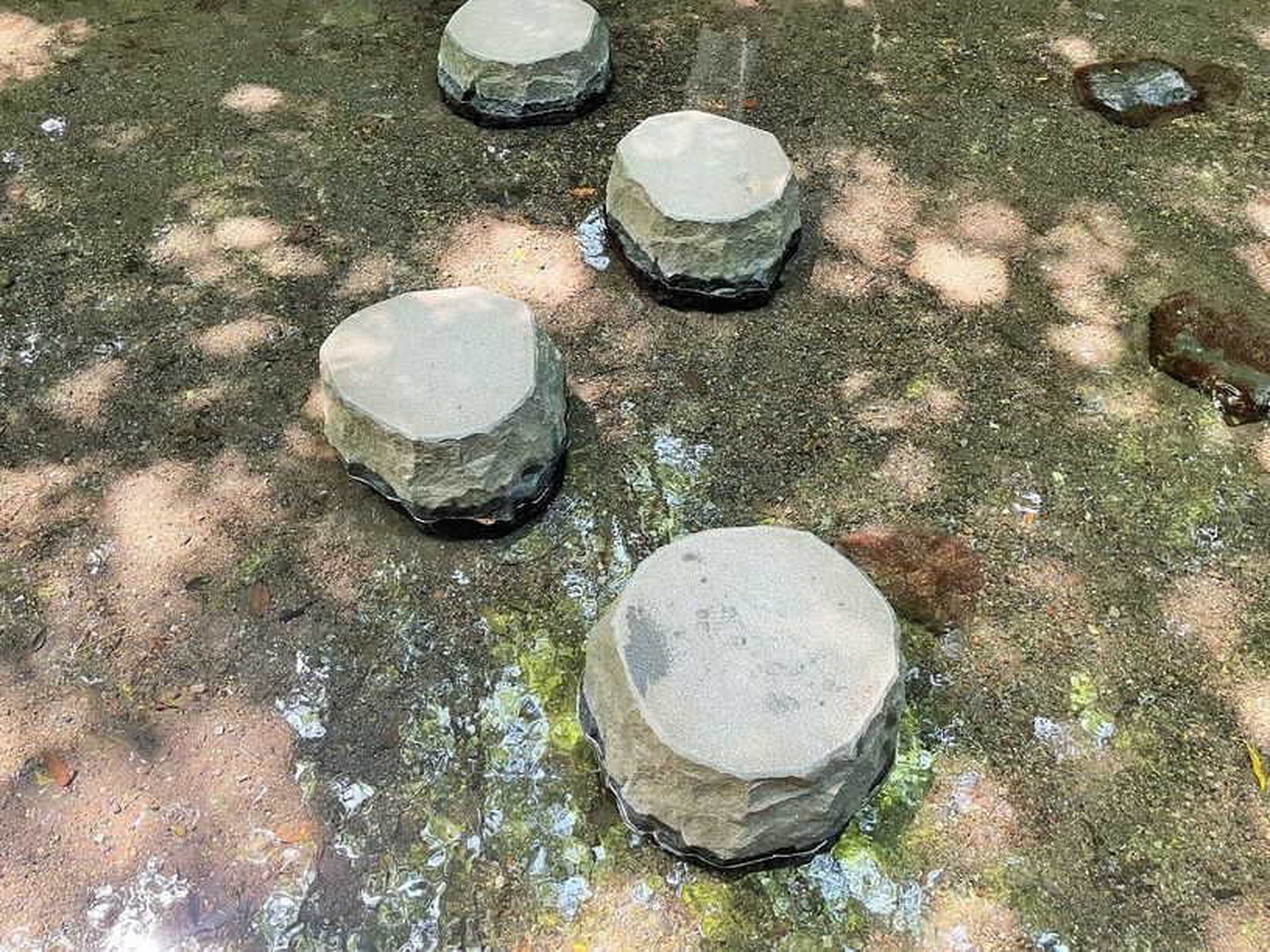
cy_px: 476
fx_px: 954
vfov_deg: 53.1
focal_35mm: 26
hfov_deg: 67.3
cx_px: 635
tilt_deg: -53.3
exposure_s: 1/53
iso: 125
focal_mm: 4.2
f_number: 1.6
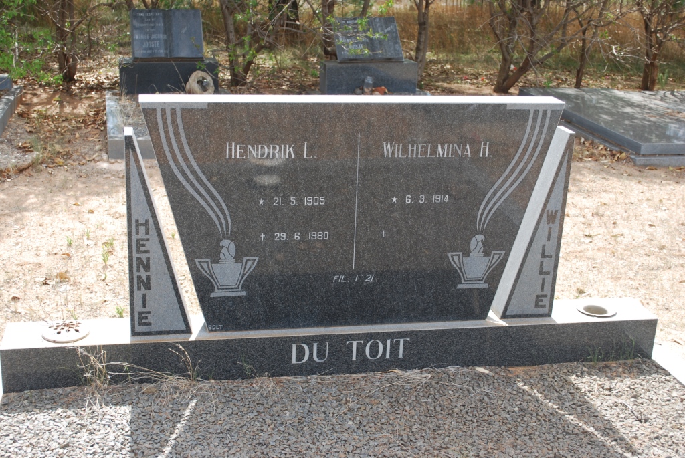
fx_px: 914
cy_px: 229
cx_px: 342
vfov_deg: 28.1
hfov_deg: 41.1
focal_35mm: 48
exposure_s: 1/125
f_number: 5.6
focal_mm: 32
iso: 100
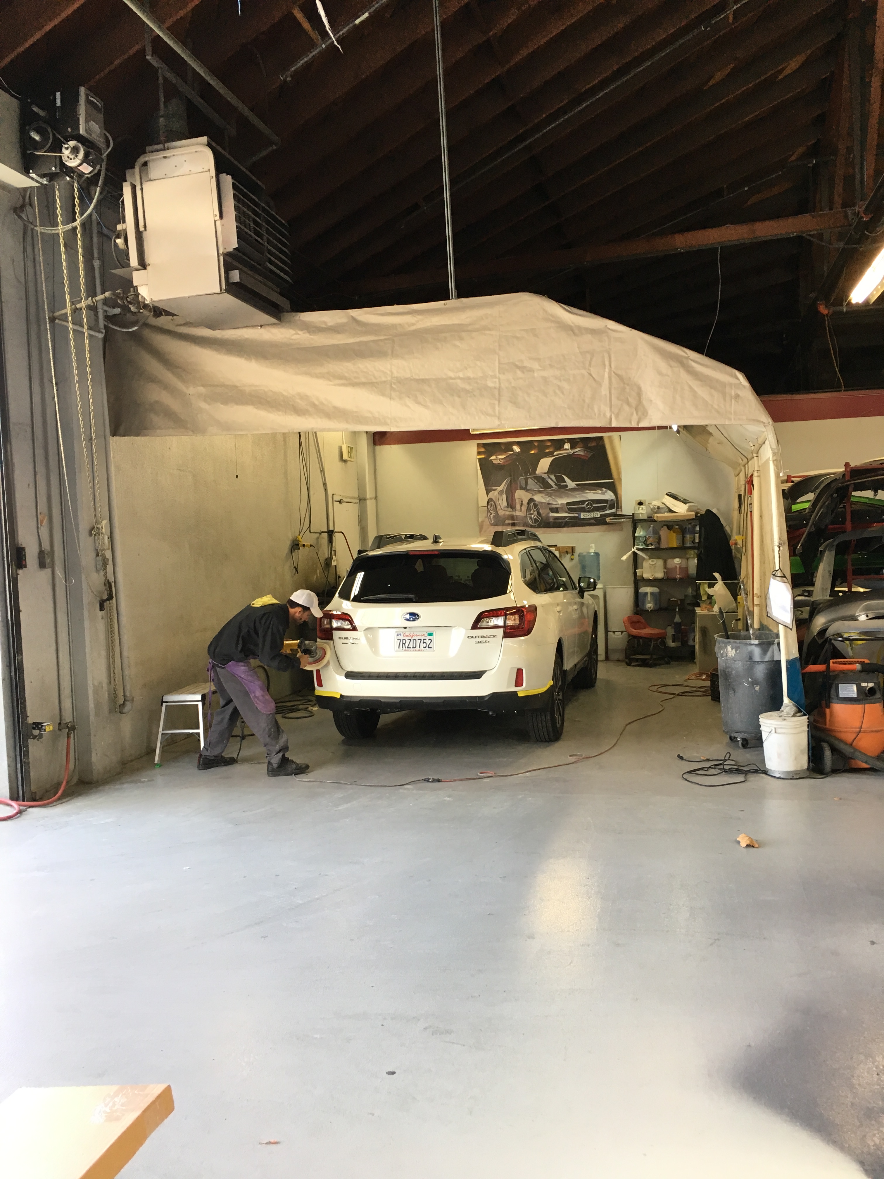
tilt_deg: -2.6
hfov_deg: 48.2
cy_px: 590
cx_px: 442
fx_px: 987
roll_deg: +2.2
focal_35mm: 29
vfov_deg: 61.7
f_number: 2.2
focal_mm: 4.15
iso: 40
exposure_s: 1/30
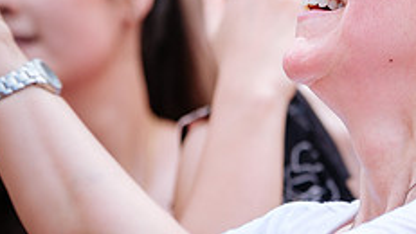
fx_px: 6729
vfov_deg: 2.0
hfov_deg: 3.5
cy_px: 158
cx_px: 467
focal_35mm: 610
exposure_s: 1/400
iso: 200
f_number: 3.2
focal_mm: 140
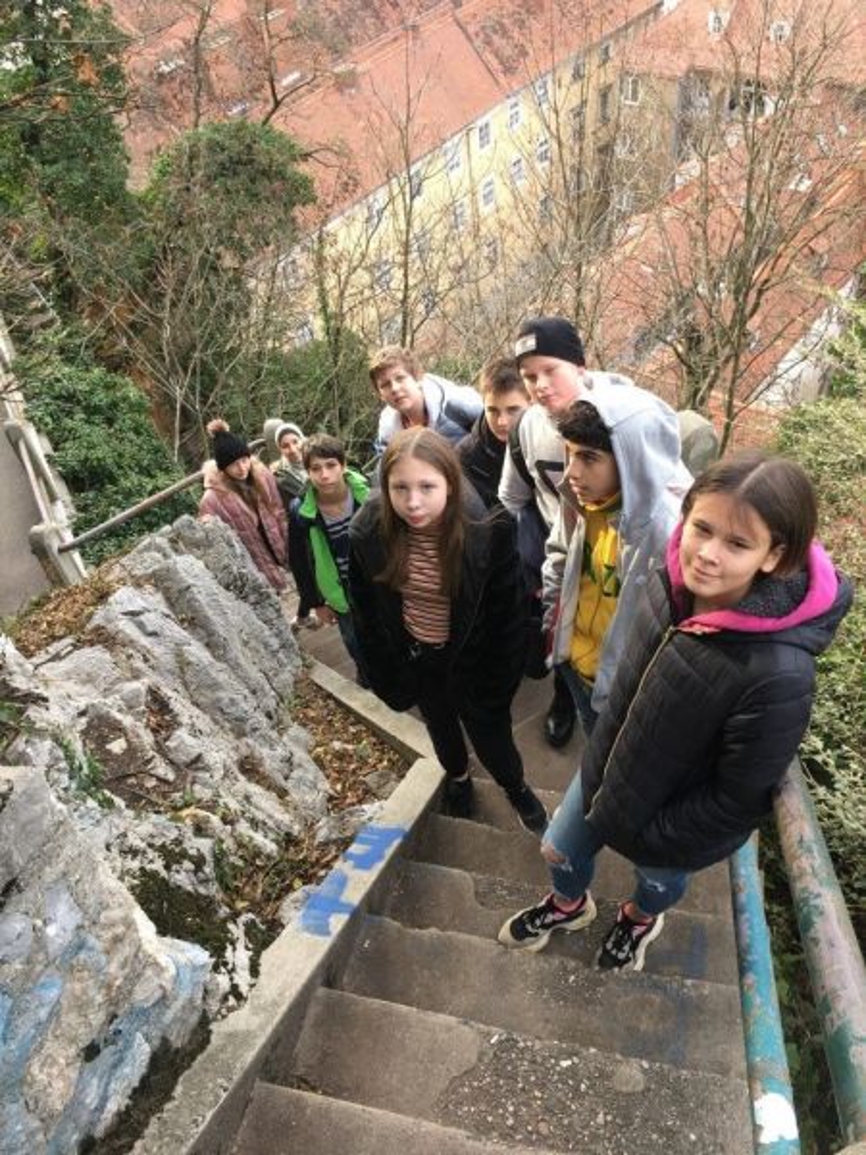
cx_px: 433
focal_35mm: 29
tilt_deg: -46.1
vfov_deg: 61.7
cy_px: 578
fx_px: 967
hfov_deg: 48.2
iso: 32
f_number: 2.2
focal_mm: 4.15
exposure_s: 1/50
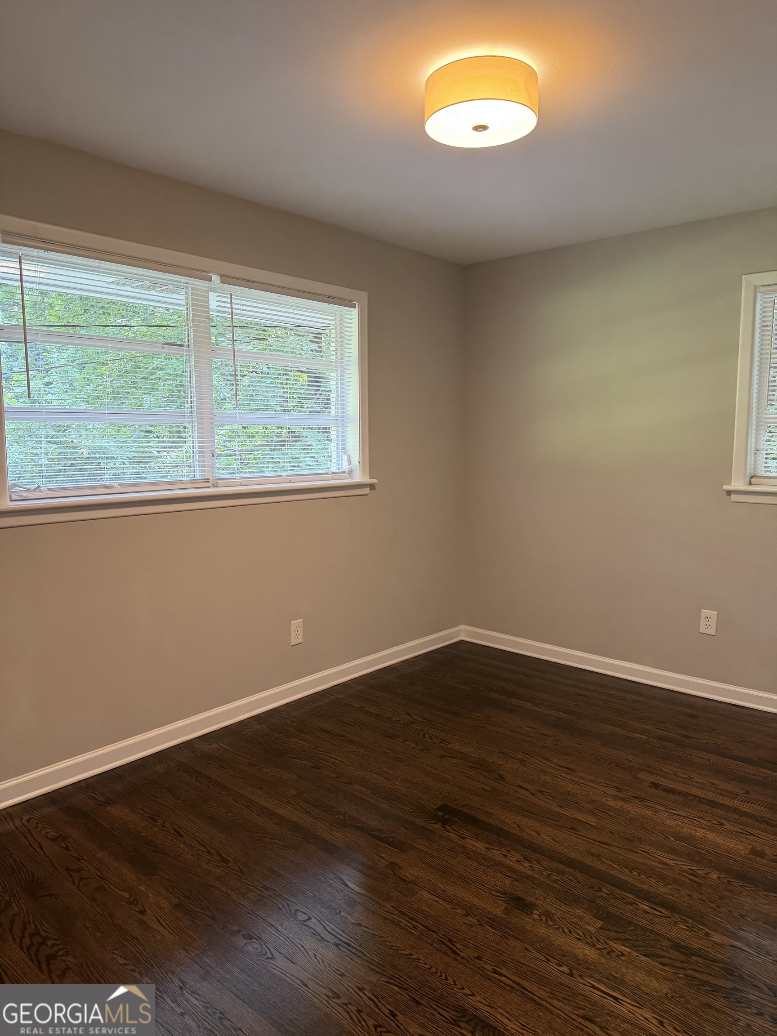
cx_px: 388
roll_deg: -1.4
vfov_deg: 71.6
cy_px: 518
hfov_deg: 56.8
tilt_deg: -5.1
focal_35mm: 24
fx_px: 718
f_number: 1.78
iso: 200
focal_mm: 6.76
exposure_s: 1/60
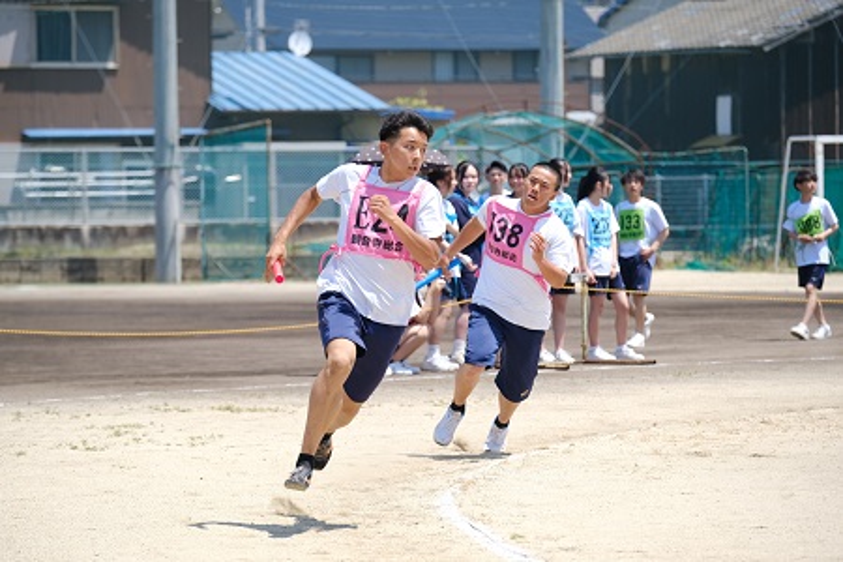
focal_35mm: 210
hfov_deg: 9.8
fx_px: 4917
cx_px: 422
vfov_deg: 6.5
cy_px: 281
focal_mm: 140
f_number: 4.5
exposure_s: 1/1000
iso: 250
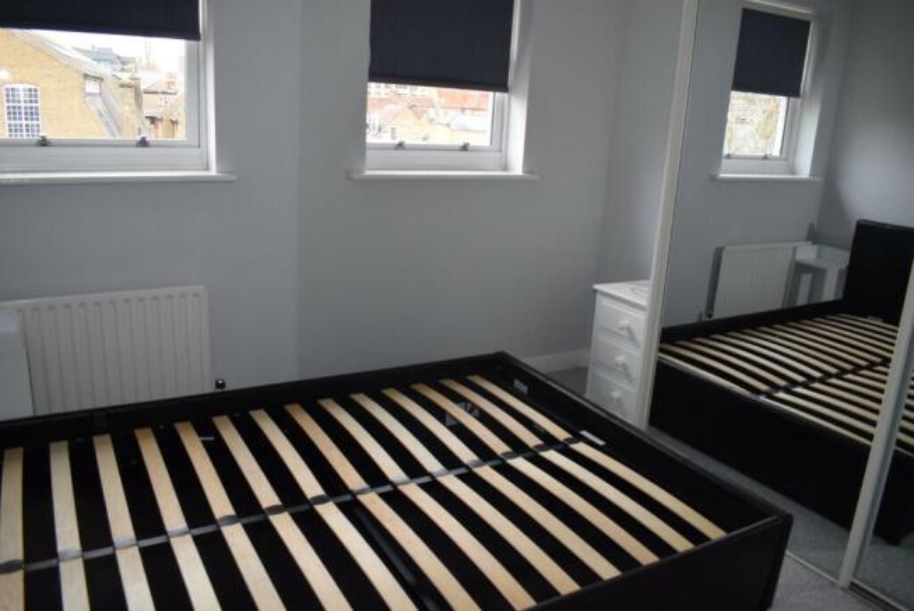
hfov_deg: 67.3
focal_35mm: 27
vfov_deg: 48.0
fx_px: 686
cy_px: 306
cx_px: 457
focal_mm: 18
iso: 800
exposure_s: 1/100
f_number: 5
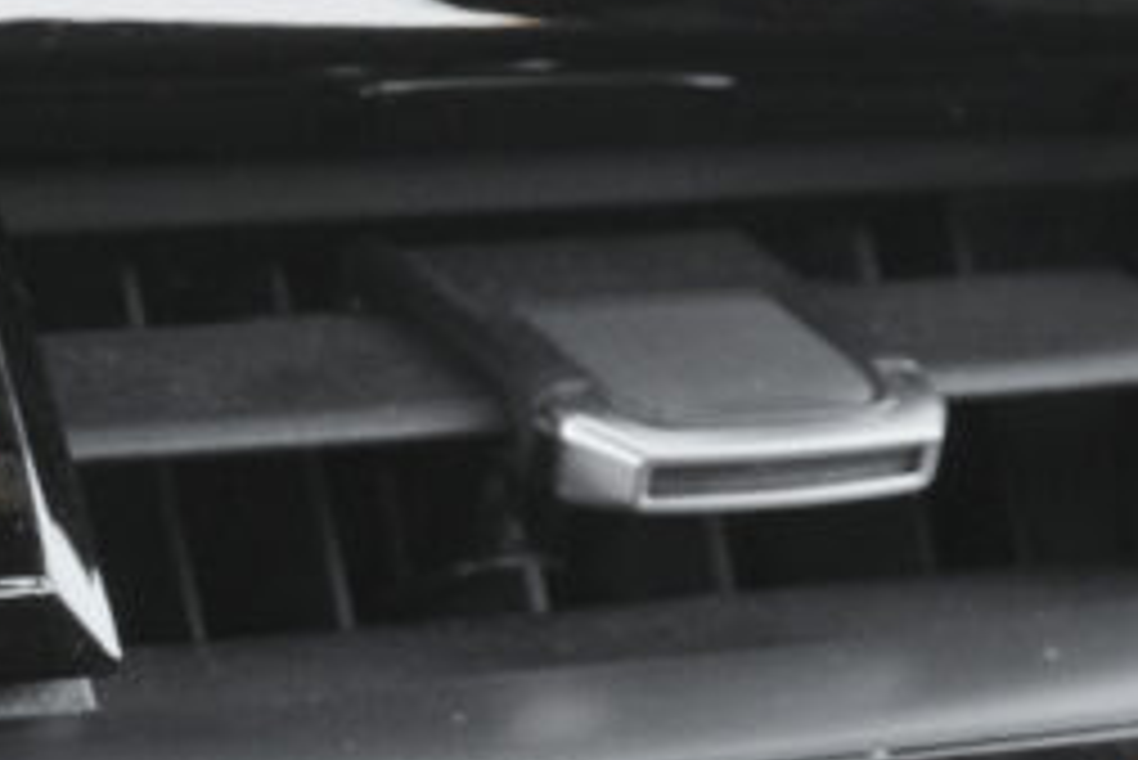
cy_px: 1284
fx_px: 5250
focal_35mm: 166
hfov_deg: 12.1
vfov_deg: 8.0
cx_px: -180
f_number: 9
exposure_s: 1/50
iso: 2000
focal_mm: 27.1
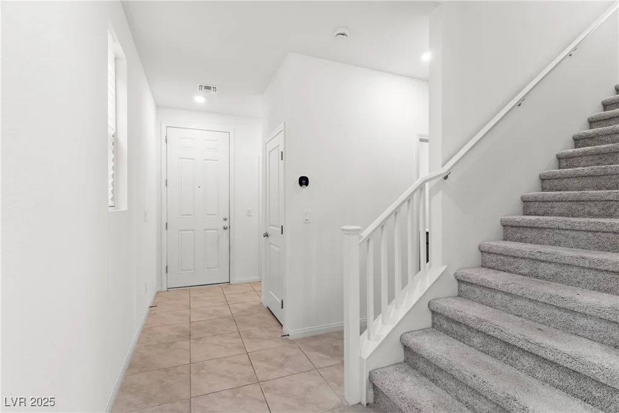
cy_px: 206
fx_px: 292
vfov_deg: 70.5
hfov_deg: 93.3
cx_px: 310
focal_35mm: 17
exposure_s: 1/10
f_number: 8
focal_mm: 17
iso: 400
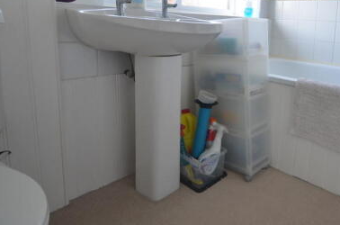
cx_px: 249
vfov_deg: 47.7
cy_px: 60
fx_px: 245
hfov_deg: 65.8
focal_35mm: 26
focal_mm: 10
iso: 100
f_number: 4
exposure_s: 1/25
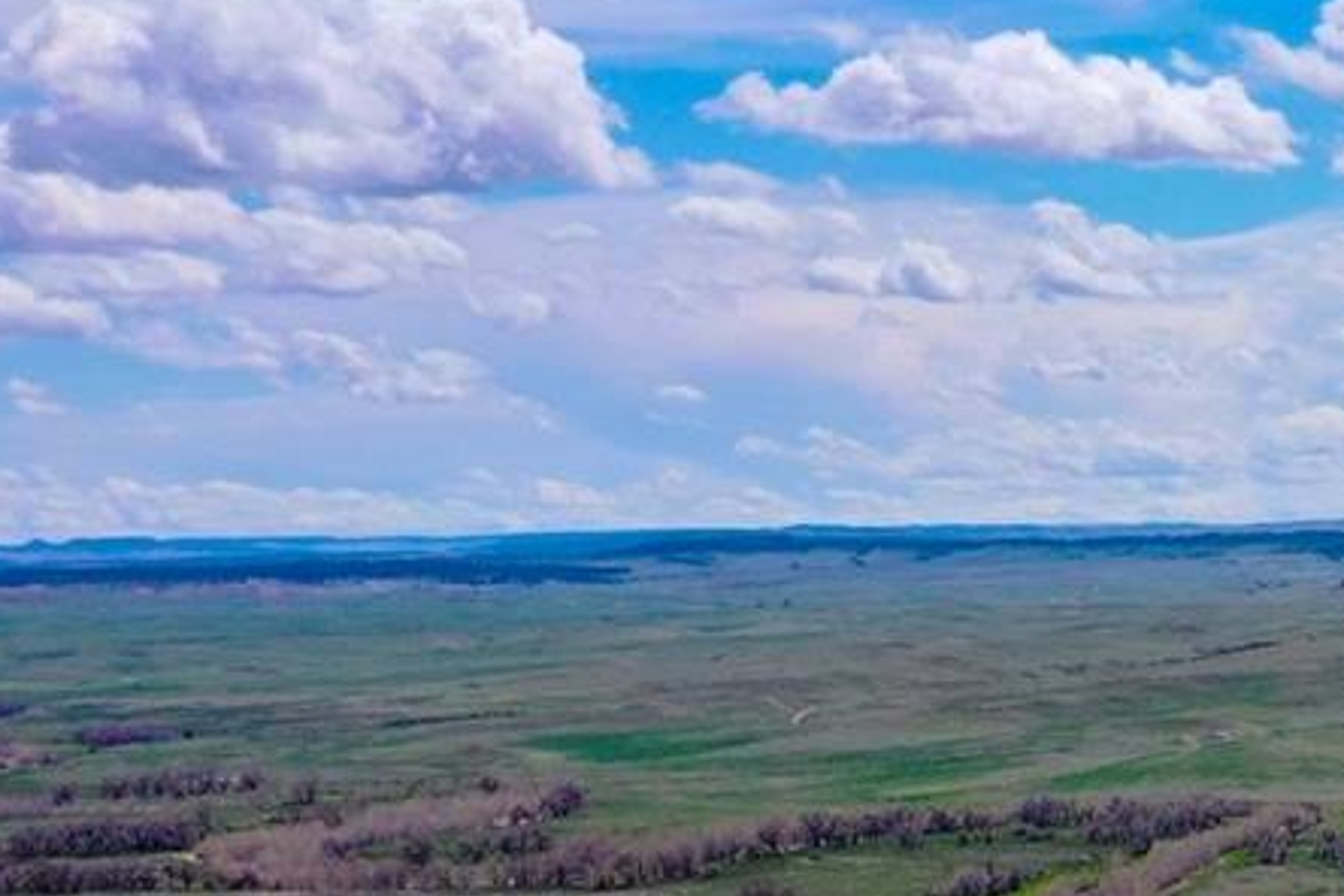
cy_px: 1253
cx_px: 2310
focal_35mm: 101
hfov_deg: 17.1
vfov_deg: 13.0
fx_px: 3770
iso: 100
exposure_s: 1/500
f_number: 6.3
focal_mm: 10.26
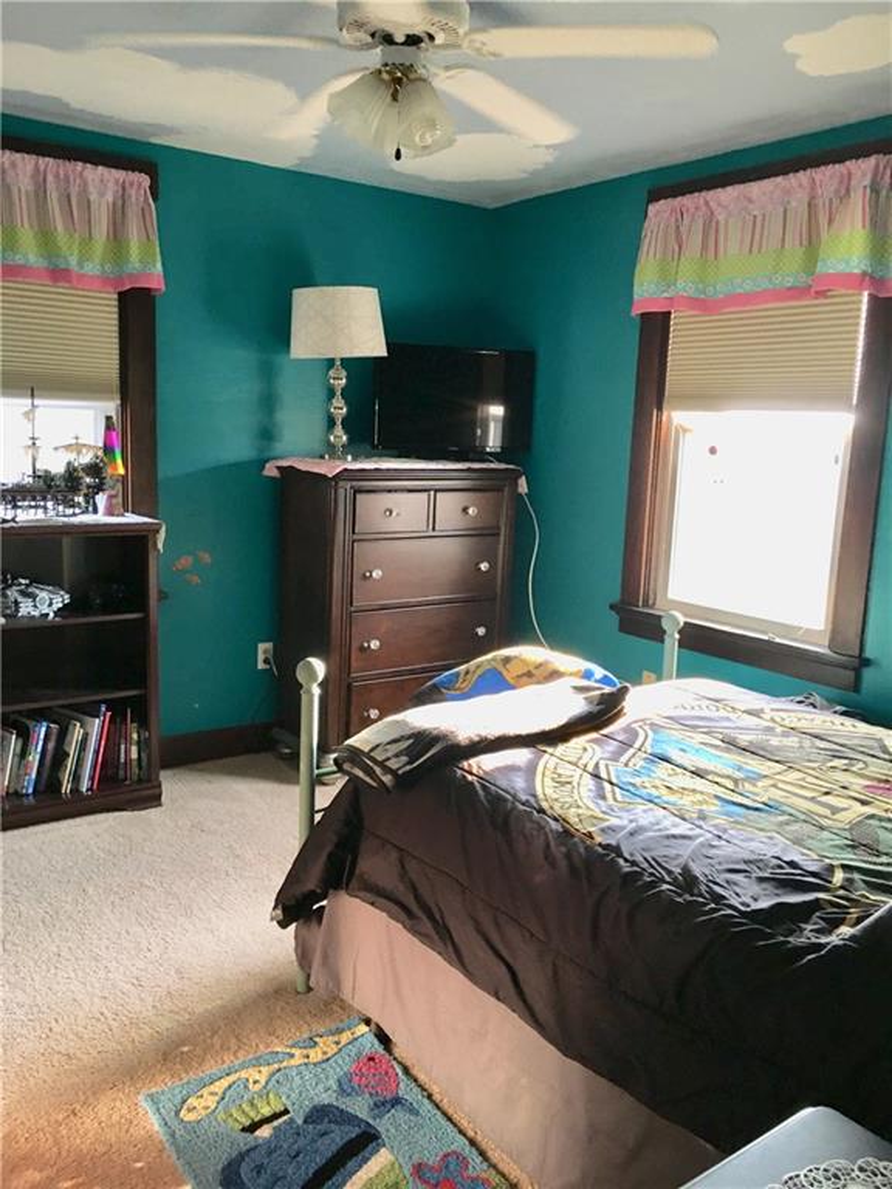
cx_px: 446
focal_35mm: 29
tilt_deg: -8.9
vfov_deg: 61.7
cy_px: 594
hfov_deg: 48.2
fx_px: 996
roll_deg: -2.1
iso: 100
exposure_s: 1/30
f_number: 2.2
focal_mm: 4.15
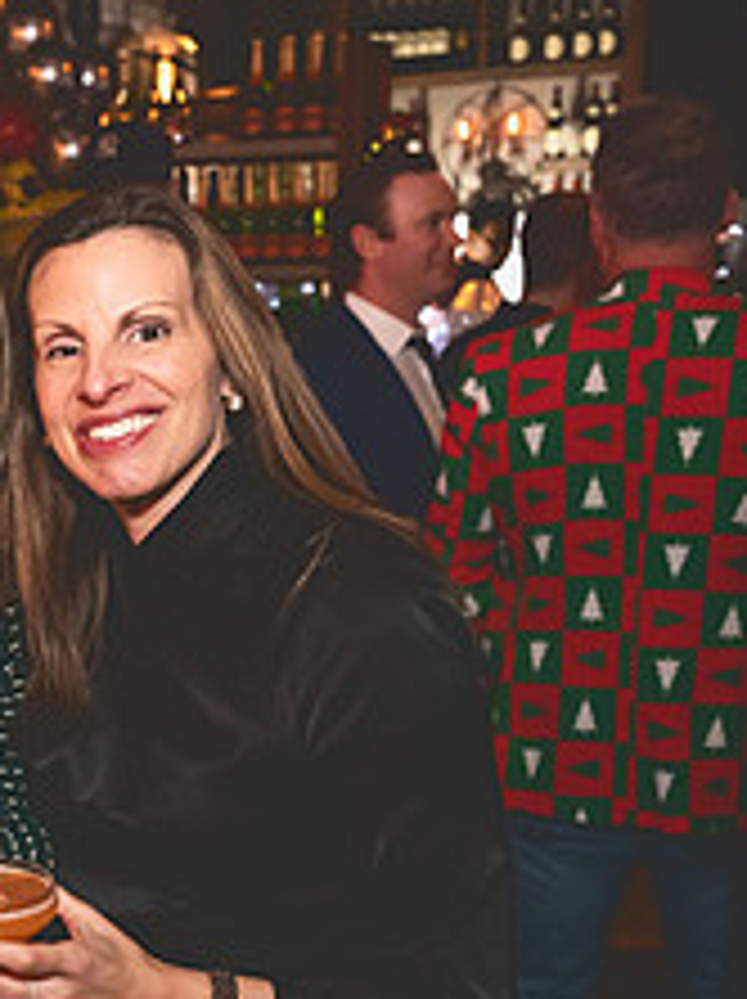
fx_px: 1759
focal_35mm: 61
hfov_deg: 22.6
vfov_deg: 31.5
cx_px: -81
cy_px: 659
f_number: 3.2
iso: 3200
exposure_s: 1/125
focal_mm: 24
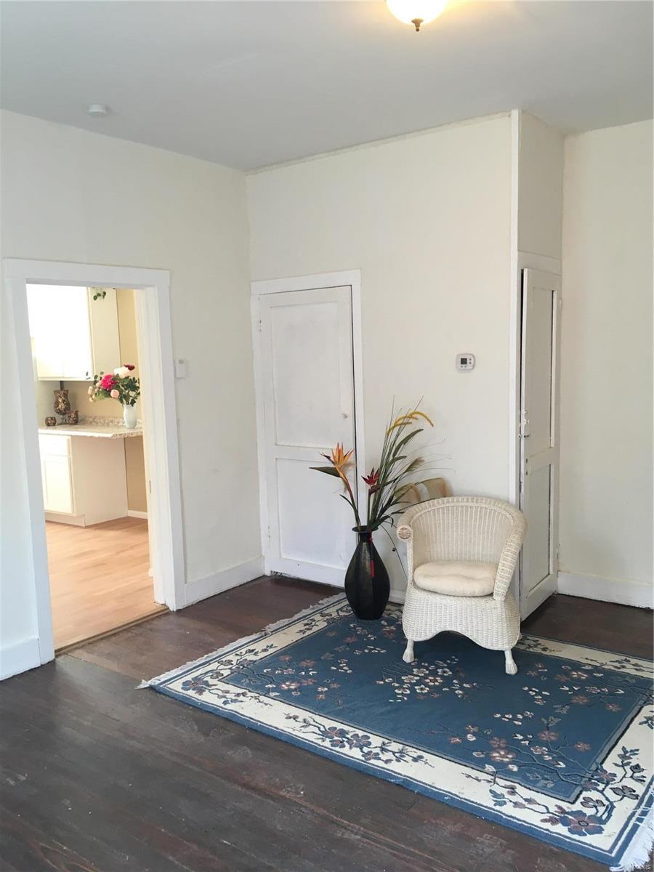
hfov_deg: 48.2
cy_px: 436
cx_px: 327
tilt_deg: -5.4
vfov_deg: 61.7
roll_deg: +2.2
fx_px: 731
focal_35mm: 29
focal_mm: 4.15
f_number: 2.2
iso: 50
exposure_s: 1/30
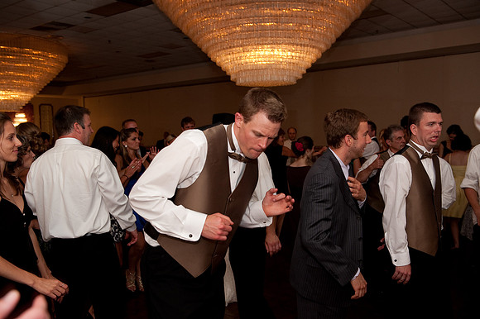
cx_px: 240
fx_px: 466
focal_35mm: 35
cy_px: 160
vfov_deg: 37.8
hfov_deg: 54.5
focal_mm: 35
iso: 800
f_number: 4.5
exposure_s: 1/60
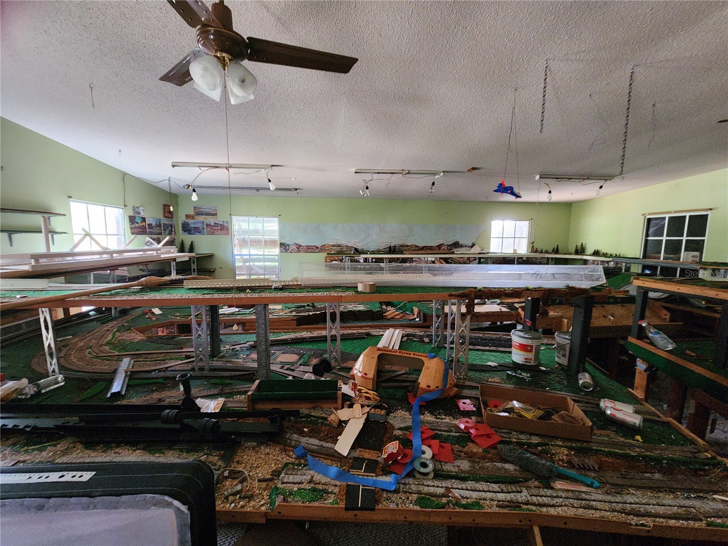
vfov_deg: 89.9
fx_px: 273
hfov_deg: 106.2
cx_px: 364
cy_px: 273
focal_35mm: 13
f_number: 2.2
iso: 640
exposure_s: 1/24
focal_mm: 2.2
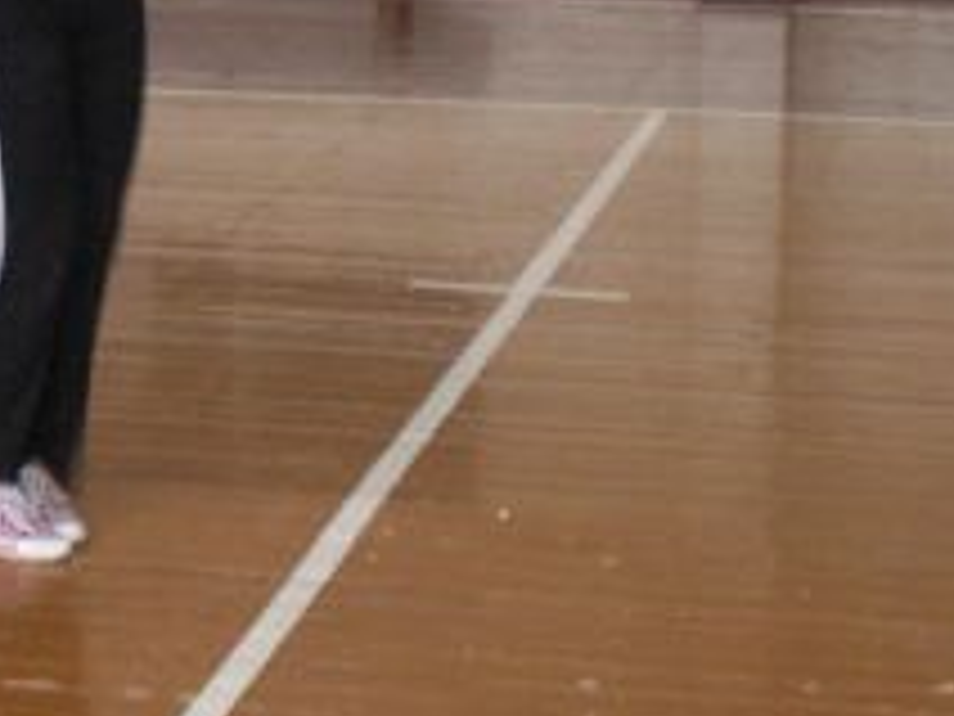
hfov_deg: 16.1
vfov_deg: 12.0
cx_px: 261
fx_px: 3362
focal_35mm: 122
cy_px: -11
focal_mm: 7.7
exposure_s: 1/40
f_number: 3.5
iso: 160
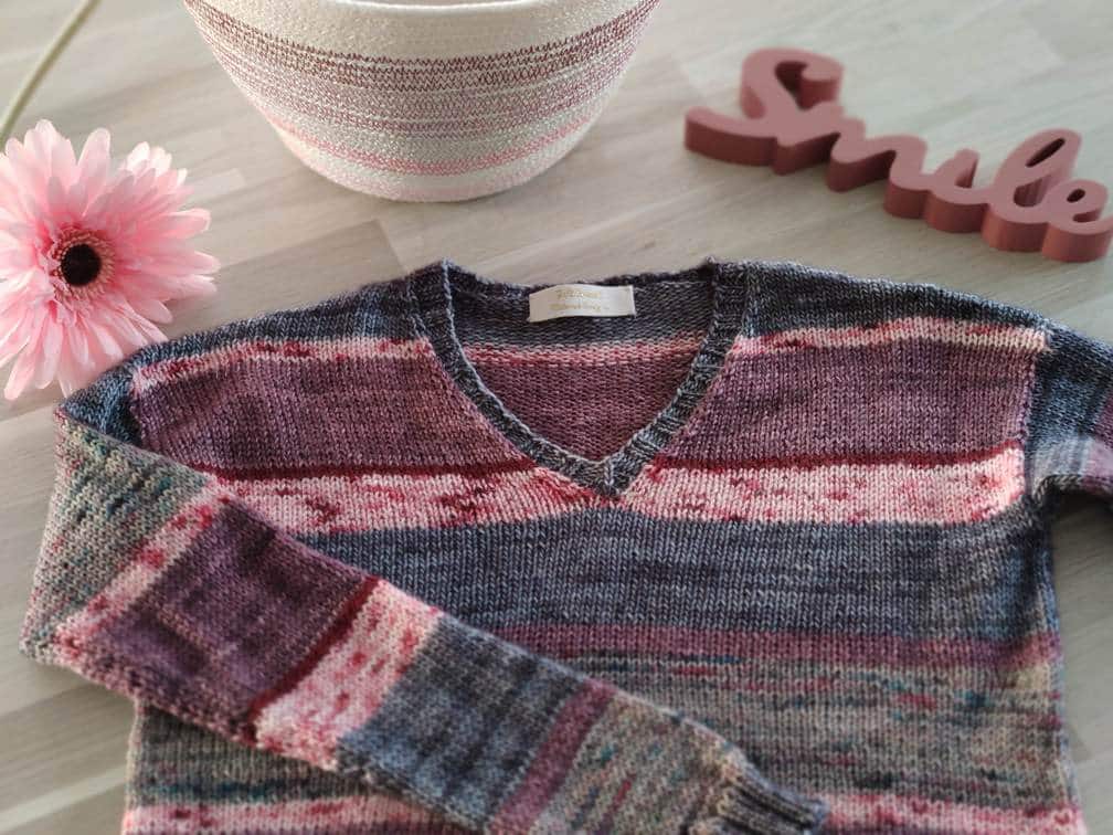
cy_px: 418
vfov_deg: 35.1
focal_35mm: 41
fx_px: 1318
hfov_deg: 45.8
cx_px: 556
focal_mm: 8.16
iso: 1065
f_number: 2
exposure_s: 1/33
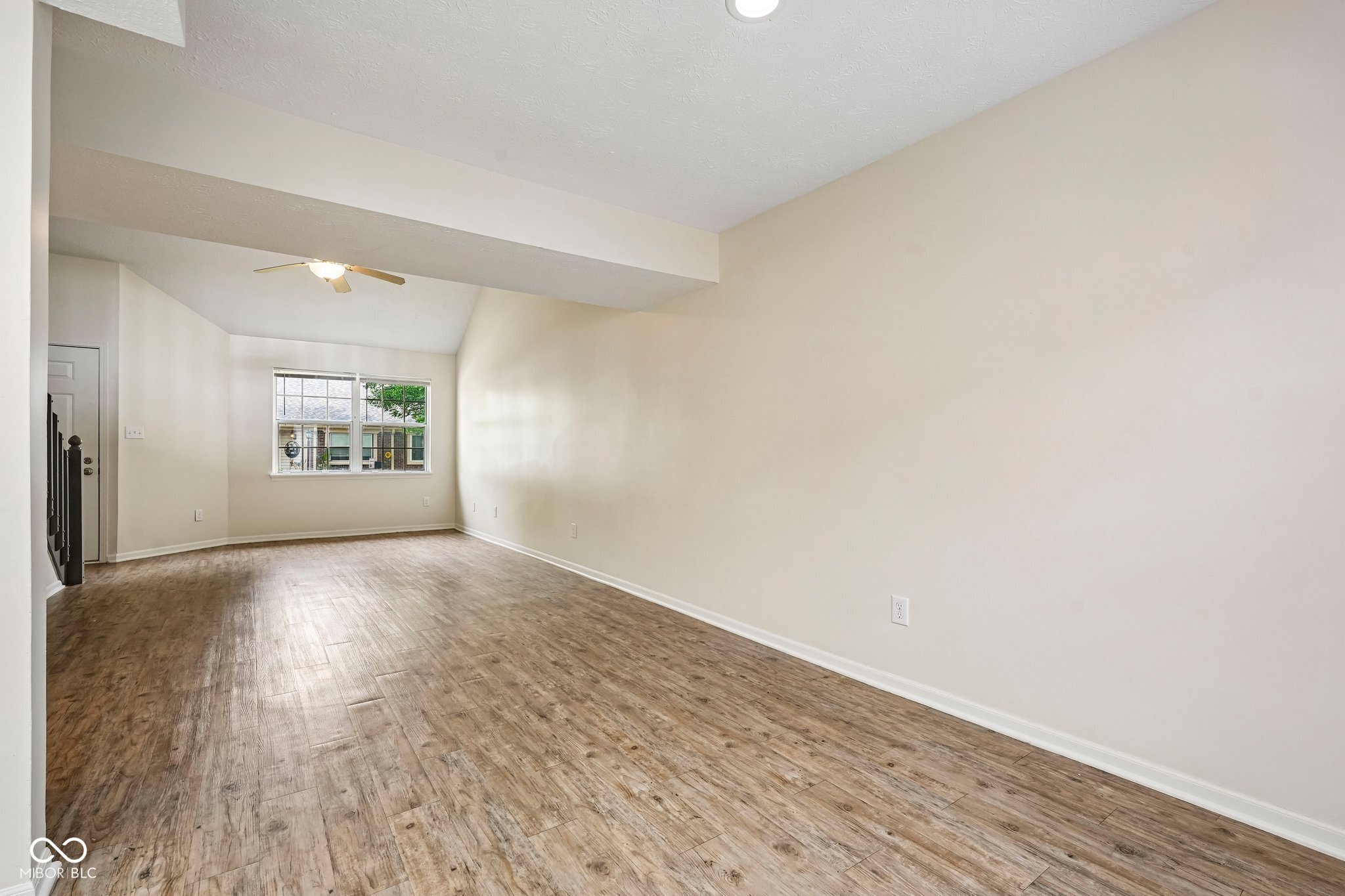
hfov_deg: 96.7
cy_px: 448
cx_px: 672
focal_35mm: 16
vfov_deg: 73.7
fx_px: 598
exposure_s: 1/30
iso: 500
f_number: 8
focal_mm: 16
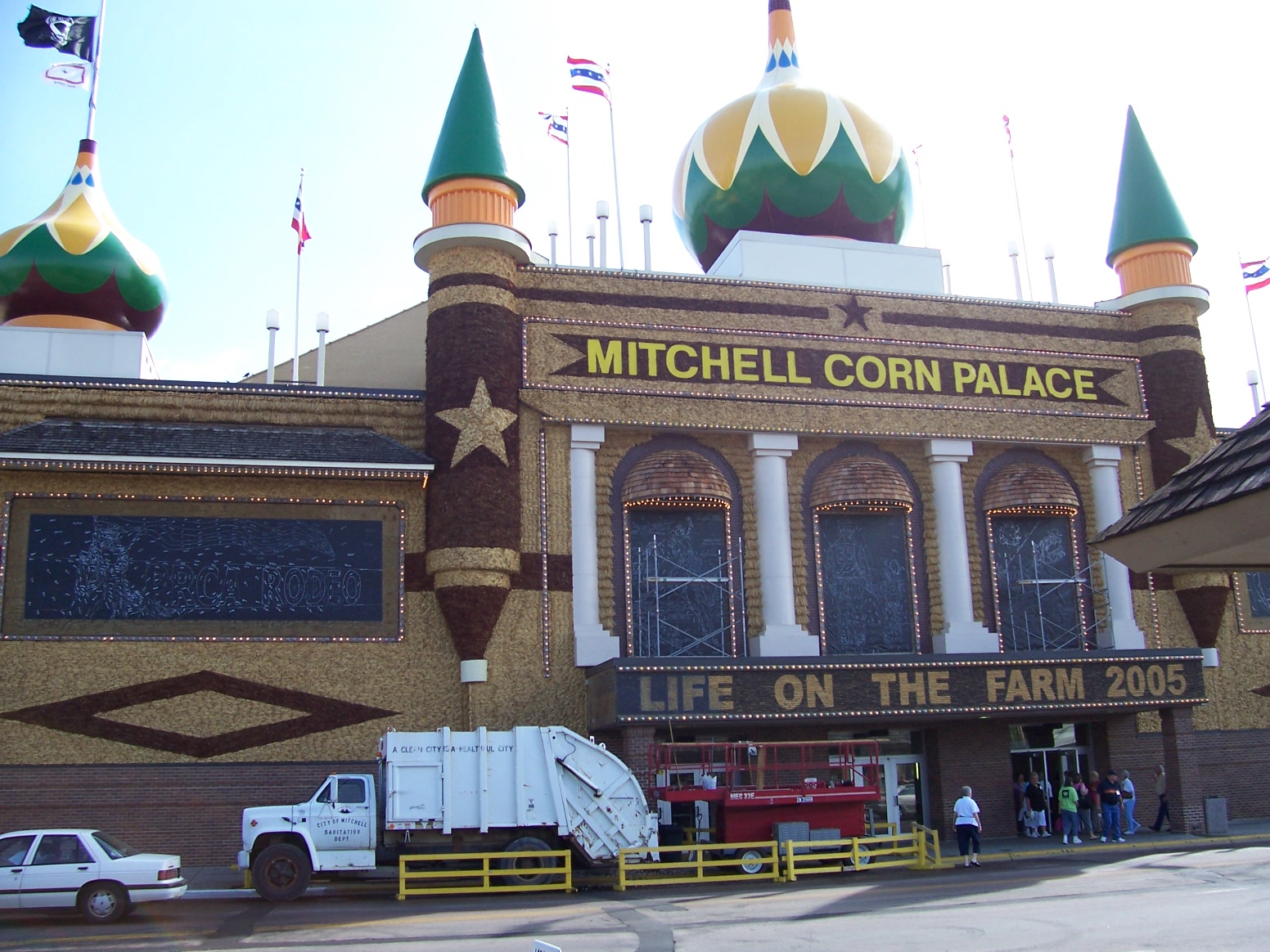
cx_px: 635
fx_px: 1247
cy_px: 476
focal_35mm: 34
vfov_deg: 41.8
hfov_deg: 54.0
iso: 80
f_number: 2.7
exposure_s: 1/500
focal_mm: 5.6
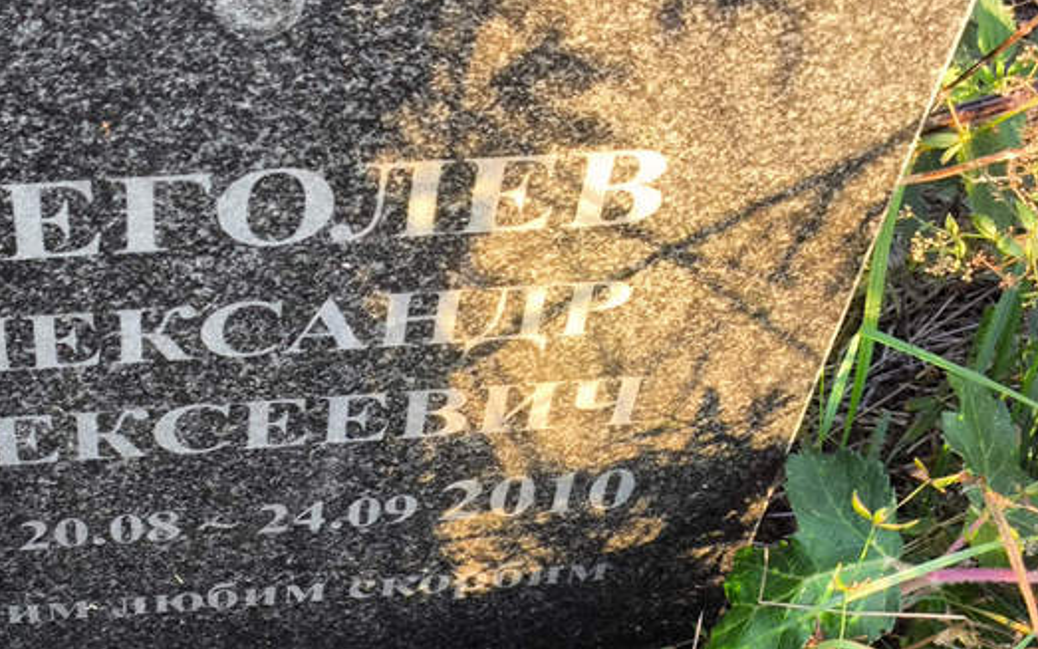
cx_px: 295
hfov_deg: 25.3
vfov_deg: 16.1
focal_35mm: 81
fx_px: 2292
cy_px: 453
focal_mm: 4.71
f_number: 1.7
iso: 64
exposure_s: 1/50
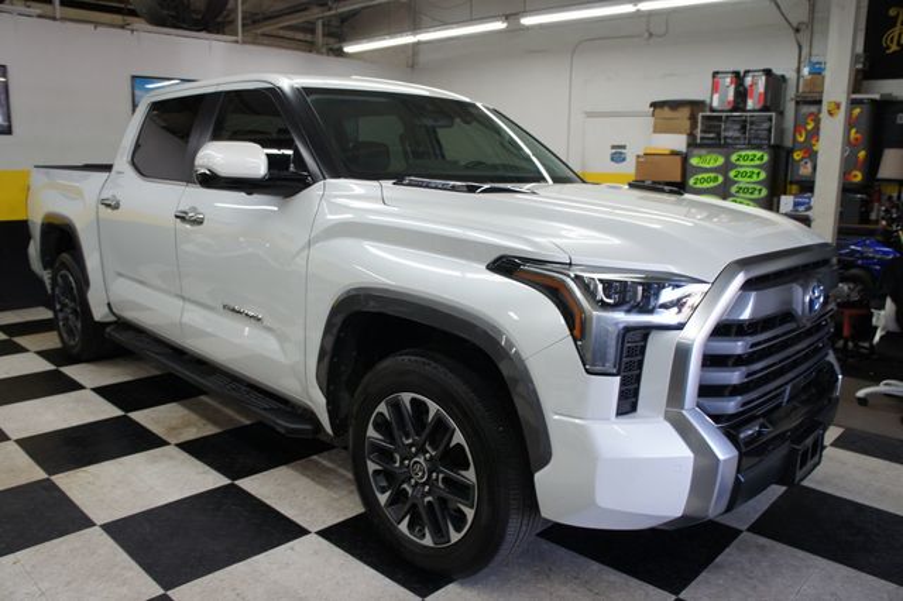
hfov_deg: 67.4
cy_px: 300
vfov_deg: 47.9
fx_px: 677
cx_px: 452
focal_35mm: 27
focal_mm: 18
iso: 200
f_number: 4
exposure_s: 1/40
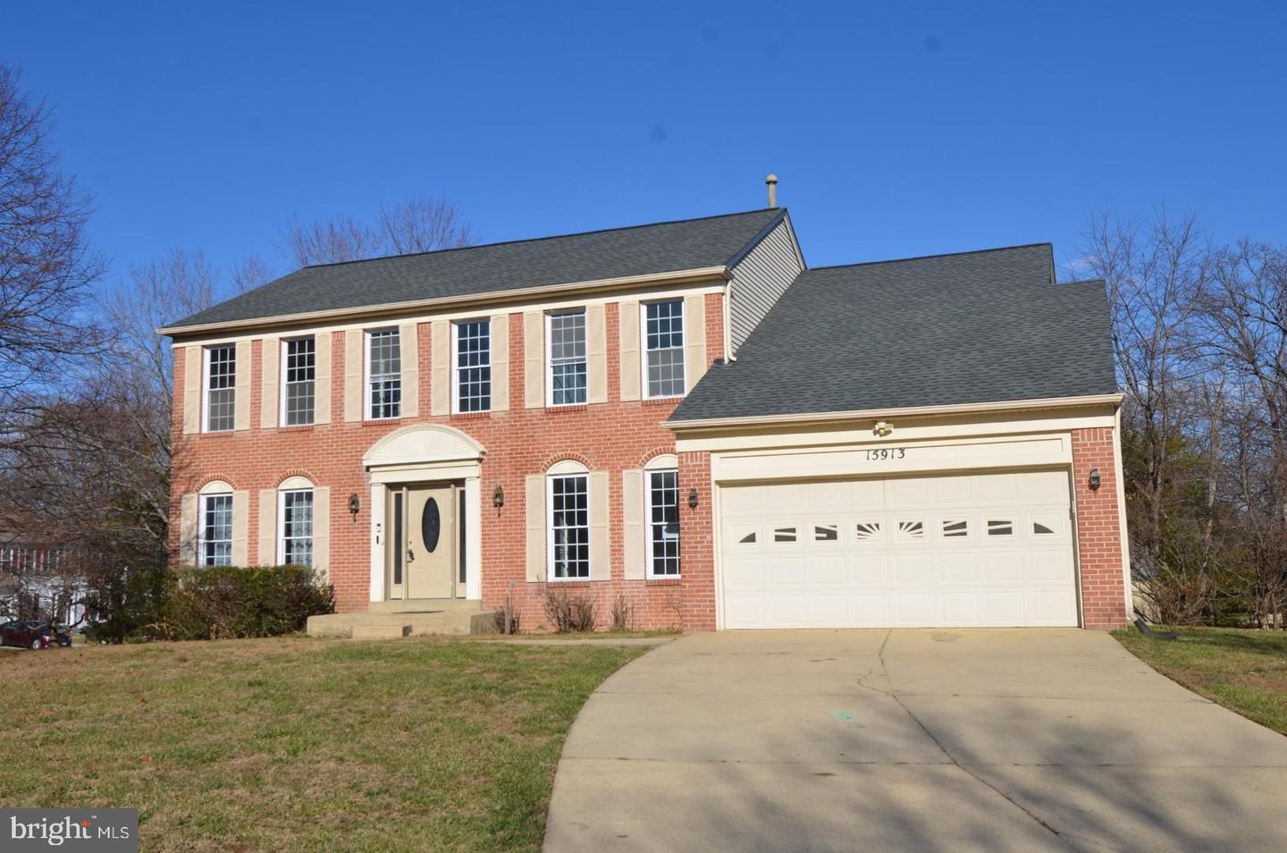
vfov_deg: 36.7
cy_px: 426
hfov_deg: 53.2
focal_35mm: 36
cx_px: 644
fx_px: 1284
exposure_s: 1/320
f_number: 9
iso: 100
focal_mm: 24
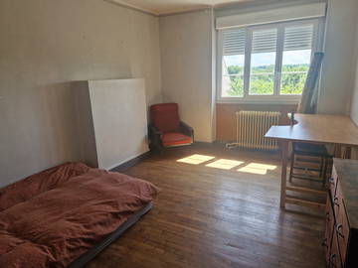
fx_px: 238
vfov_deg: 58.9
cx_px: 179
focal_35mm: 23
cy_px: 134
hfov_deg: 73.9
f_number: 1.8
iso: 50
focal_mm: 5.4
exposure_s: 1/180
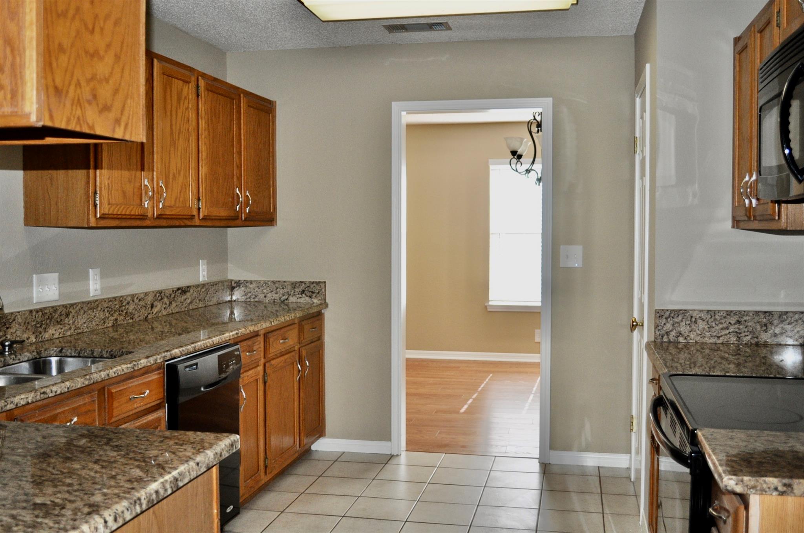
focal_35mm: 36
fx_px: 803
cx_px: 402
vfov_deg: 36.8
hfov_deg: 53.2
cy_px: 266
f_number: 4
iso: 560
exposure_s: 1/125
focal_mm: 24
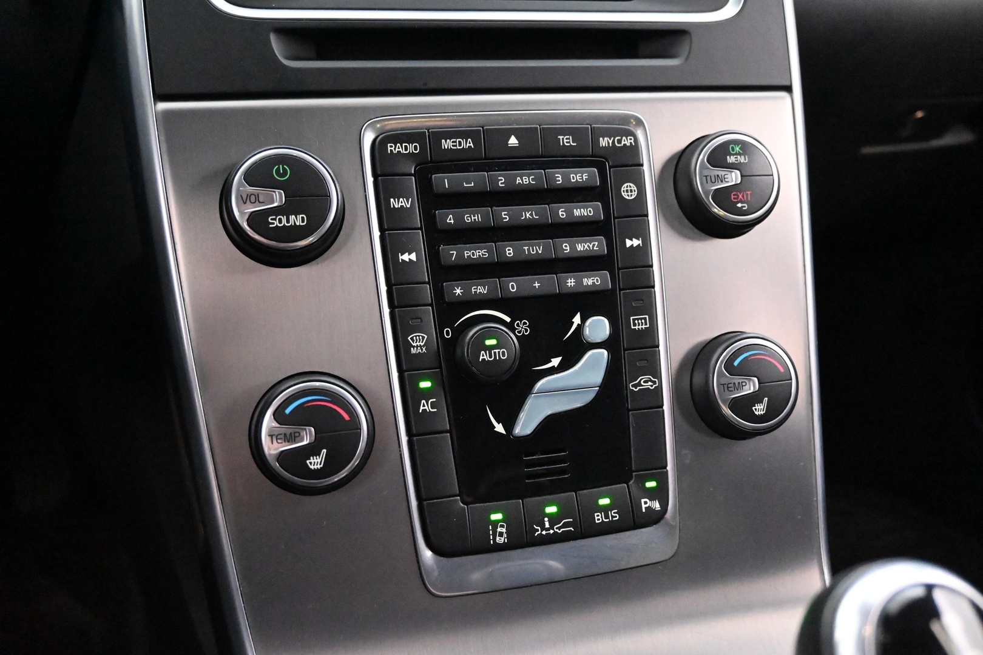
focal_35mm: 32
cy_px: 328
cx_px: 492
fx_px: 881
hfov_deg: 58.3
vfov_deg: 40.8
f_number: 4
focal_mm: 21.5
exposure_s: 1/30
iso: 14400
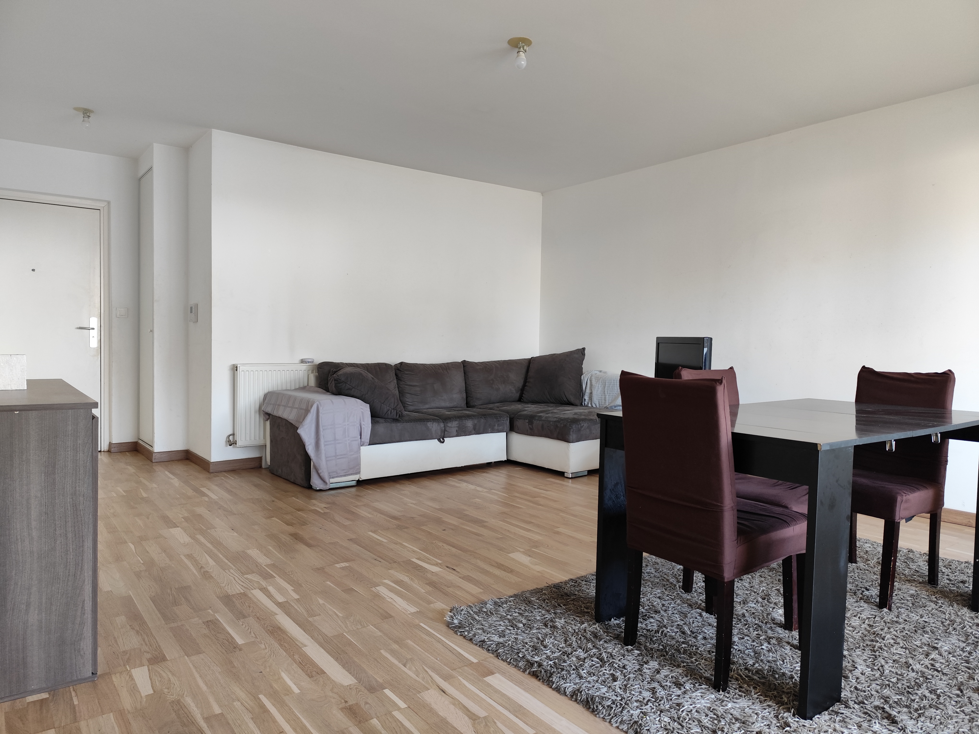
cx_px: 490
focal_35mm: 23
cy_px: 367
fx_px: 650
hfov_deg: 73.9
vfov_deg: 58.9
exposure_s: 1/50
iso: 640
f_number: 1.65
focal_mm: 6.14
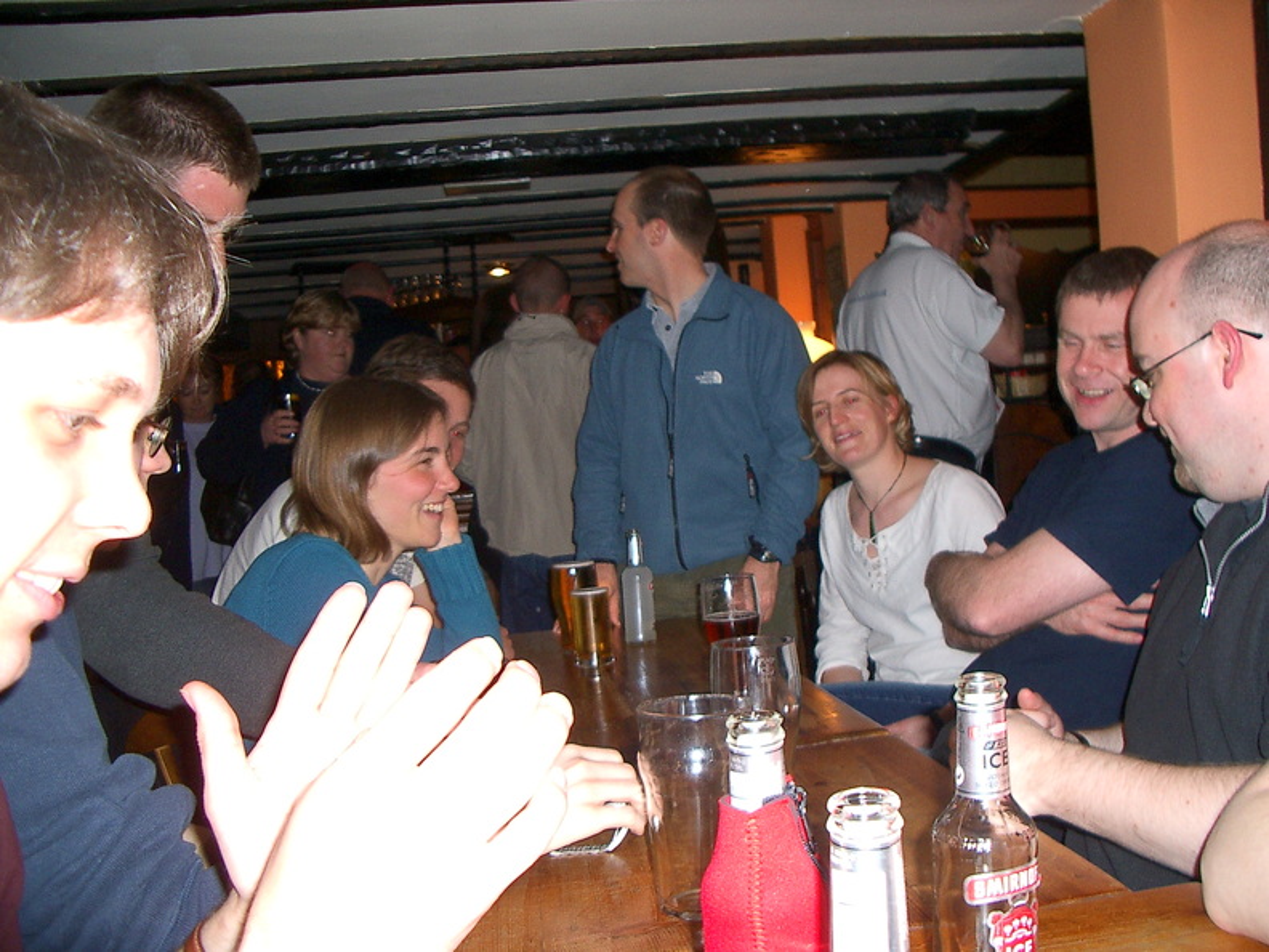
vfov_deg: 40.7
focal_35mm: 35
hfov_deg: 52.6
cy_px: 476
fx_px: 1283
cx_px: 634
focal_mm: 5.8
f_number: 2.6
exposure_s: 1/40
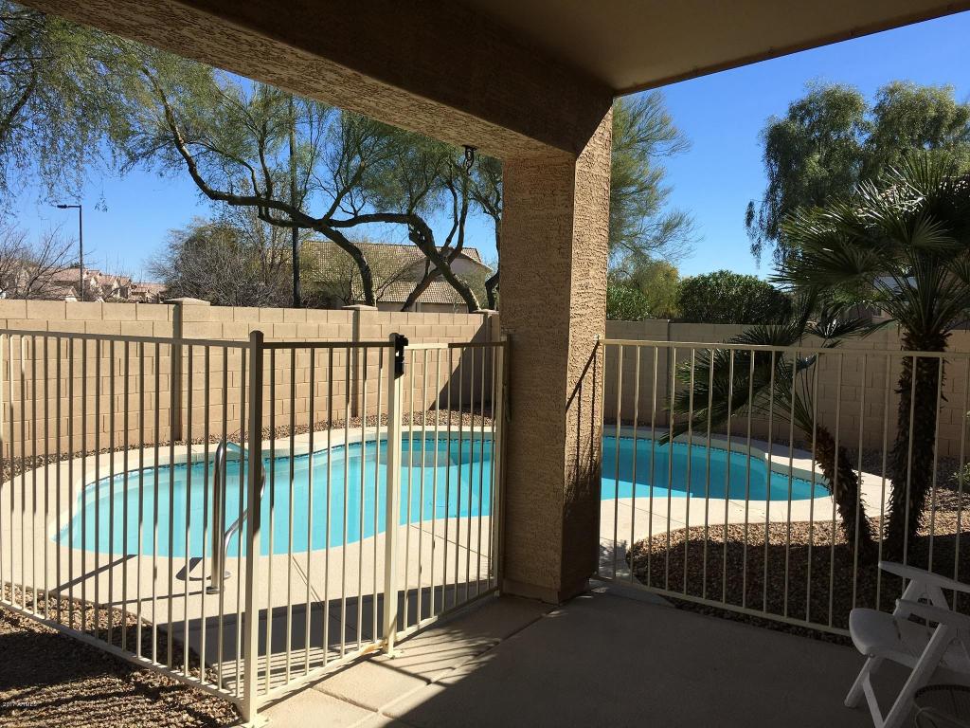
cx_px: 485
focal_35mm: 29
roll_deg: -1.3
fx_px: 813
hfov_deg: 61.7
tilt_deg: -3.3
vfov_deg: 48.2
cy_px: 364
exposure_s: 1/1832
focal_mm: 4.15
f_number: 2.2
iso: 25
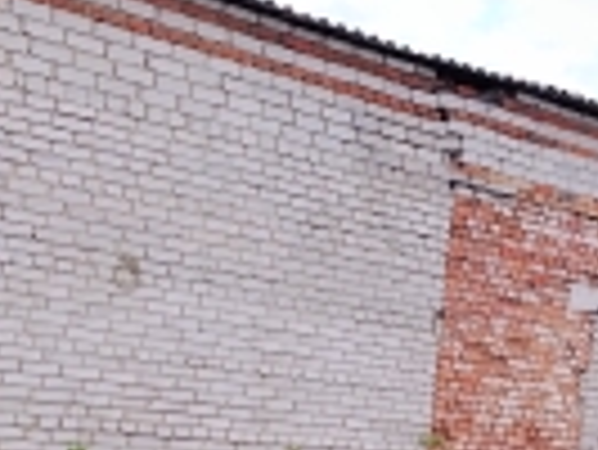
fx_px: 1556
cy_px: 479
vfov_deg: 16.0
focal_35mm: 90
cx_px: 553
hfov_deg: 21.2
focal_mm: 5.25
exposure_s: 1/900
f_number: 1.75
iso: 509
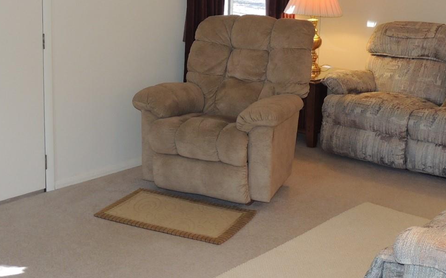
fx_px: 705
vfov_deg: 22.1
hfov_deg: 35.1
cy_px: 54
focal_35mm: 58
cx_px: 194
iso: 200
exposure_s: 1/30
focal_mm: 5.8
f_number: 3.2
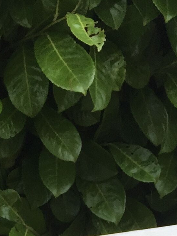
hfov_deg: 11.1
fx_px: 886
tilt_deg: -40.7
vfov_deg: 12.9
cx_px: -63
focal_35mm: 130
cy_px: 491
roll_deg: +4.0
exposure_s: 1/139
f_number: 2.2
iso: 32
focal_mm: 4.15
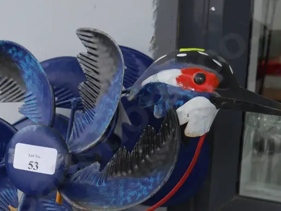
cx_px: 70
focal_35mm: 80
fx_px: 650
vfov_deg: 18.3
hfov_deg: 24.1
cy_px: 167
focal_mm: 20
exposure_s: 1/125
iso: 200
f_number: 4.5
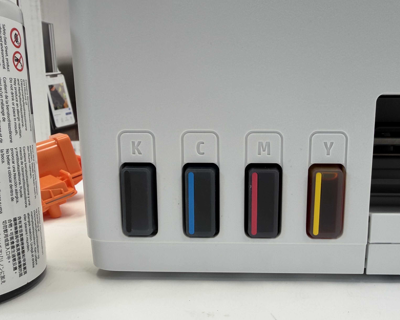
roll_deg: +0.2
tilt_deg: -10.2
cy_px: 176
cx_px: 264
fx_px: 367
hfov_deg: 56.0
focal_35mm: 31
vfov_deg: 47.1
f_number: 2.2
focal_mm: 2.22
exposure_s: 1/121
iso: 50
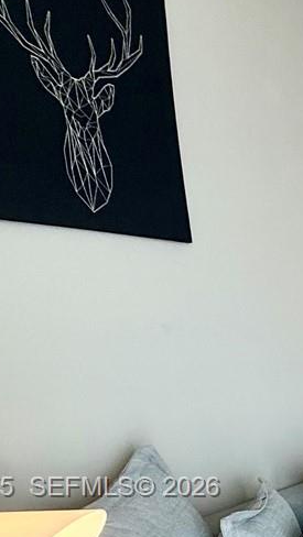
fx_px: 713
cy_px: 489
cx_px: 758
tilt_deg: -11.9
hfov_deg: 14.2
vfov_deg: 38.3
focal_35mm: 50
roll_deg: -3.3
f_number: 2.2
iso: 125
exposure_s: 1/120
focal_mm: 2.22
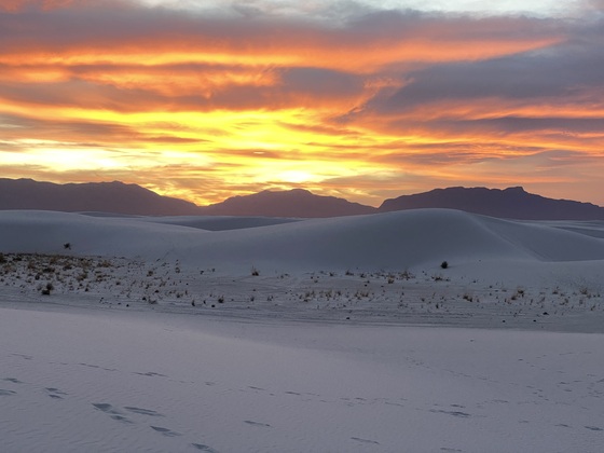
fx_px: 907
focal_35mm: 52
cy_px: 226
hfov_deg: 36.8
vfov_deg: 28.0
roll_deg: -0.3
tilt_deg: -0.8
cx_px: 302
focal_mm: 6
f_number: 2
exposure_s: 1/121
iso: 80
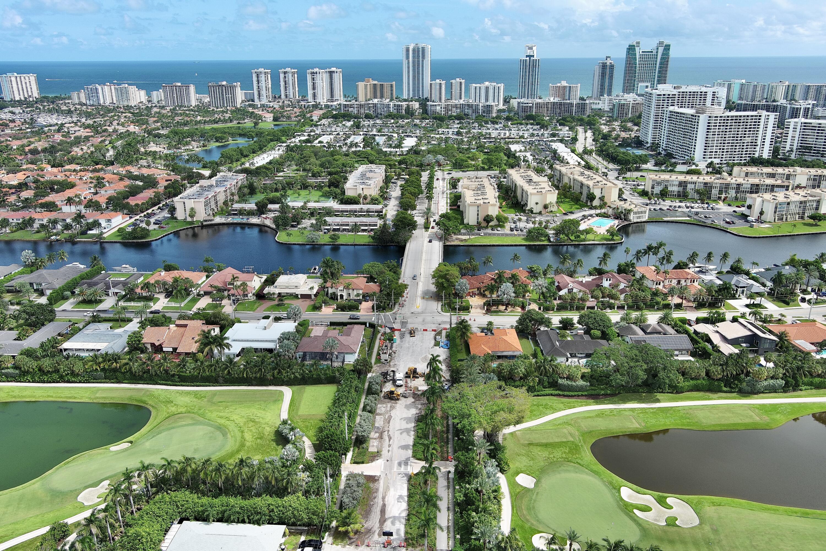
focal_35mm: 29
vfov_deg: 45.0
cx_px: 413
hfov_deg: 63.7
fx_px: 665
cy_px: 276
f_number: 2.8
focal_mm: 10.57
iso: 101
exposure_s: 1/1156
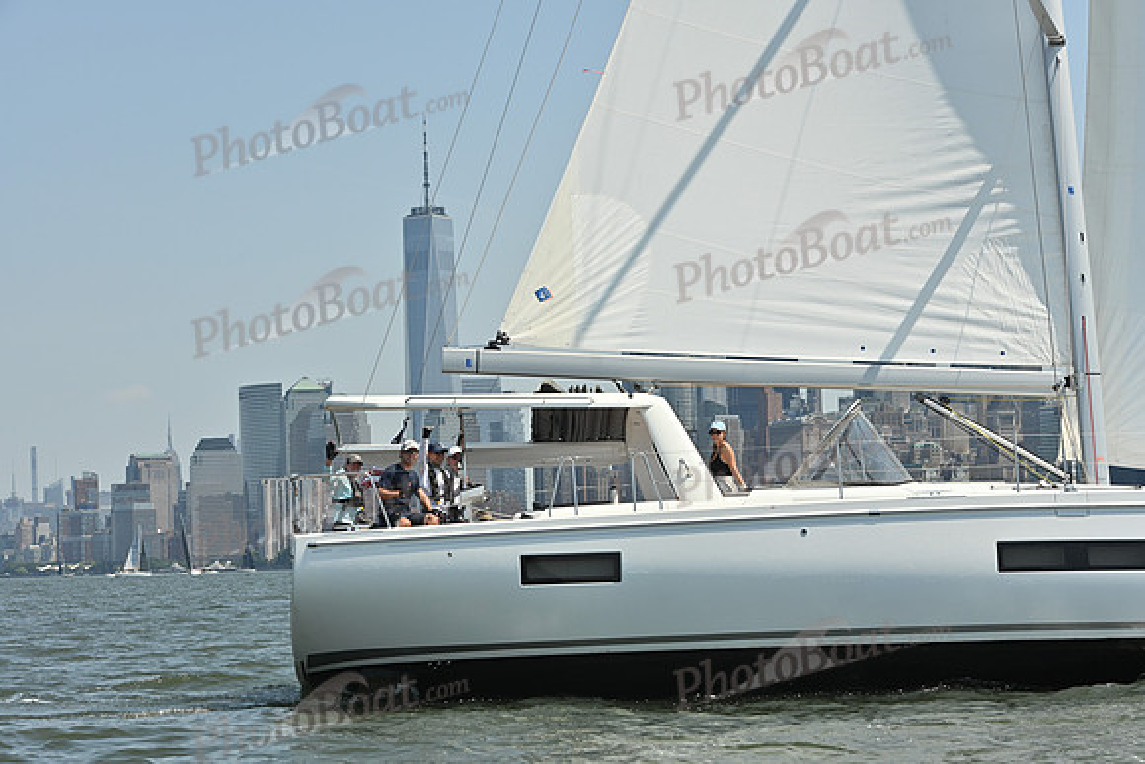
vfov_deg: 15.9
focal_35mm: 86
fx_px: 2736
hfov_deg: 23.6
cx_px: 572
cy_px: 382
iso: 320
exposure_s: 1/1250
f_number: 8
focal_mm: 86
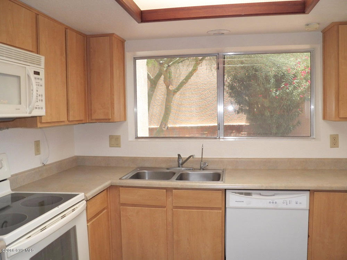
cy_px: 130
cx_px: 174
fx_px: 311
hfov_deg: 58.4
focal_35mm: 31
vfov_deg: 45.4
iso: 125
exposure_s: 1/160
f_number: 2.8
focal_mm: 5.5
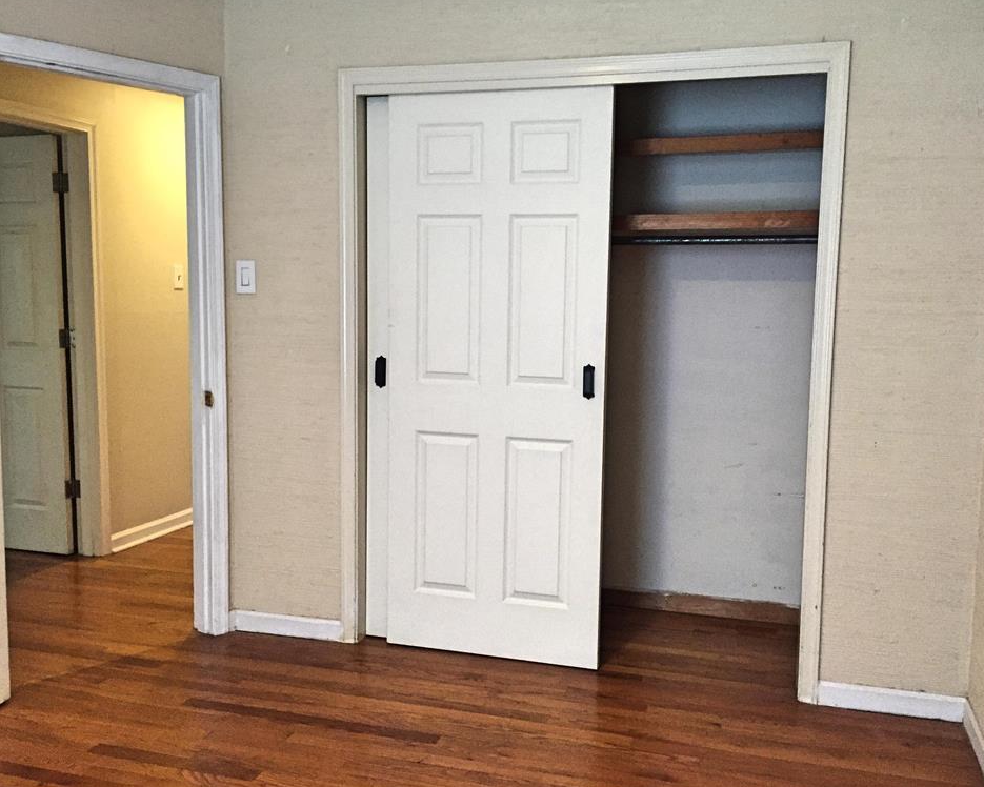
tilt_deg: -4.2
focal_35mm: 31
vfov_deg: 47.1
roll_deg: -1.0
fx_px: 903
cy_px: 394
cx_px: 521
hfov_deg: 57.1
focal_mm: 4.15
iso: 250
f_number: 2.2
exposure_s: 1/25
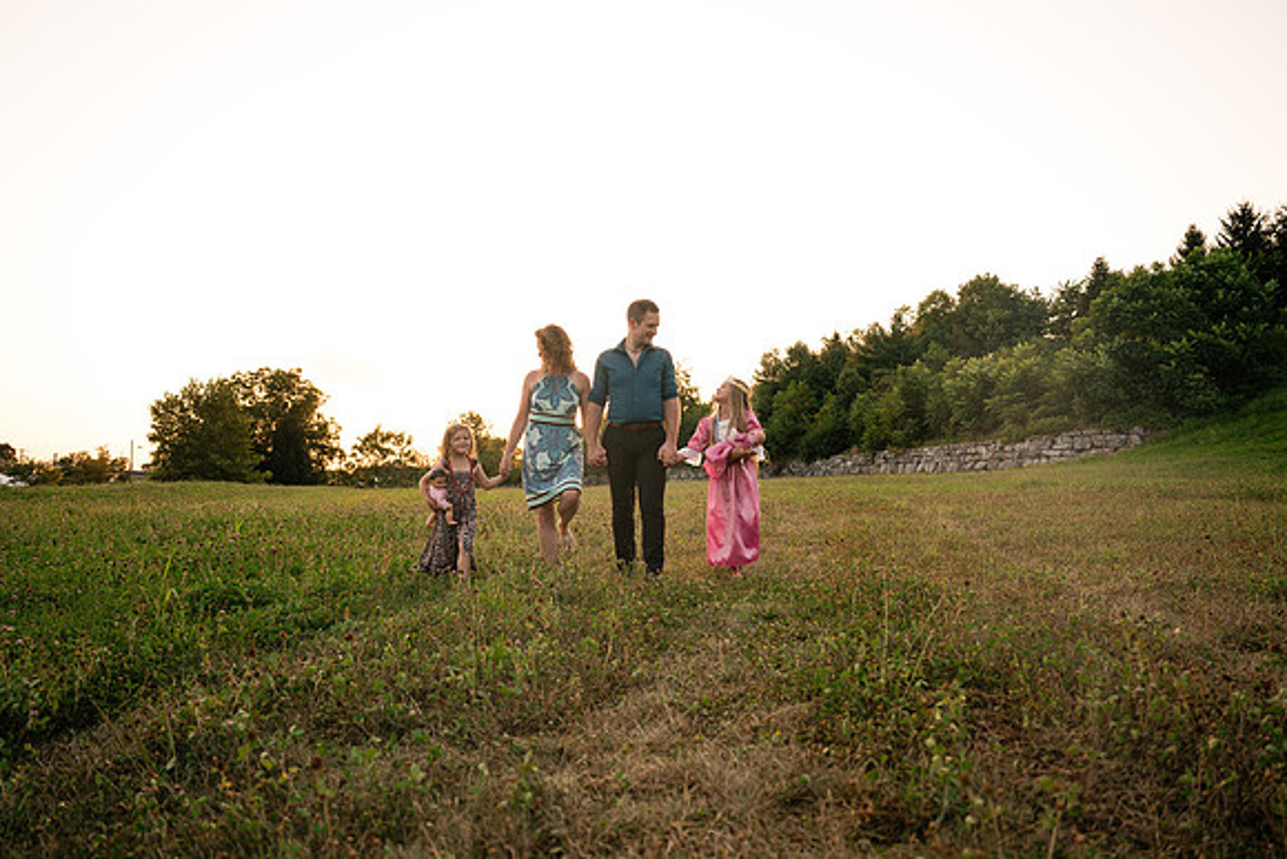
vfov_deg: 51.6
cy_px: 430
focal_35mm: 25
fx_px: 888
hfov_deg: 71.9
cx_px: 644
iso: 400
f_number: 2.8
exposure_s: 1/800
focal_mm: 24
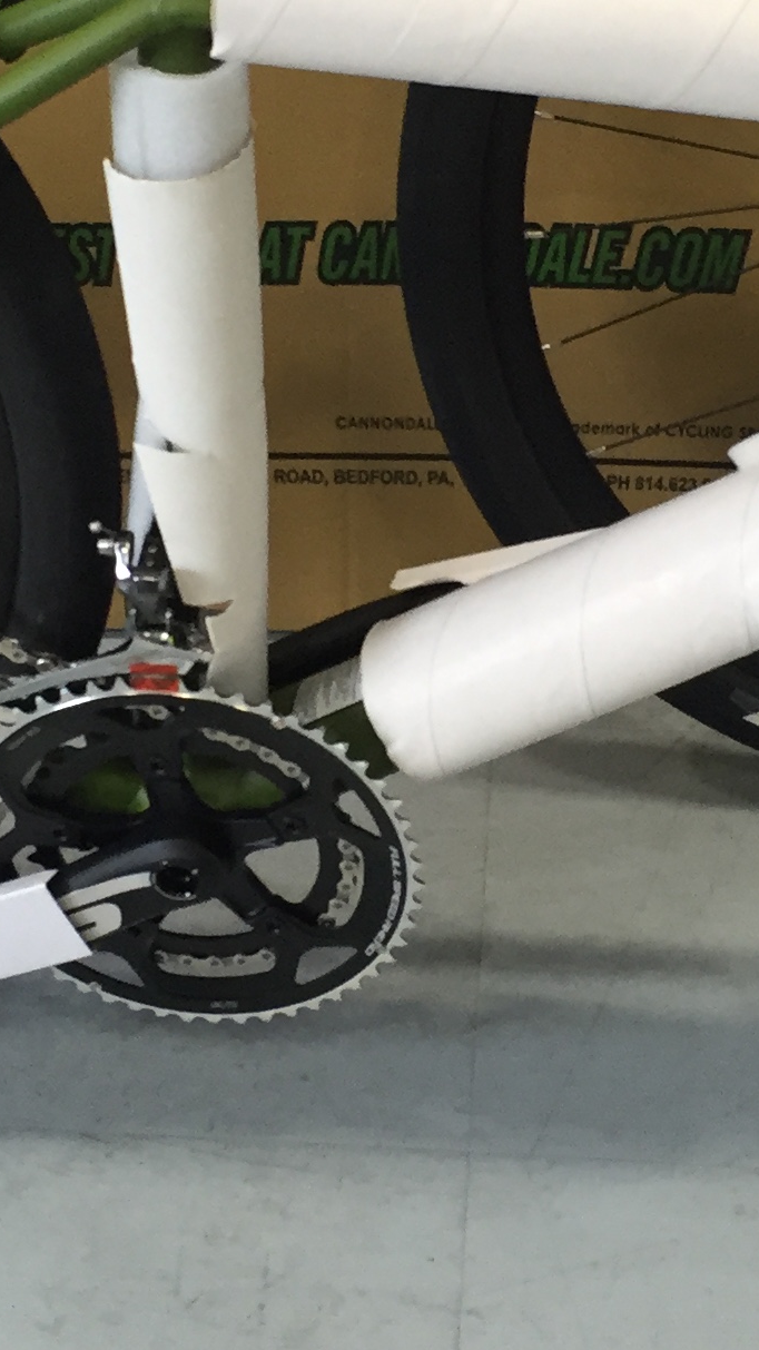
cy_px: 508
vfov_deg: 24.9
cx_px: 344
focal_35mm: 85
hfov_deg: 14.2
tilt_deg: -38.8
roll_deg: +0.3
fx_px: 3042
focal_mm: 4.15
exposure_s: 1/30
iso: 32
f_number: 2.2
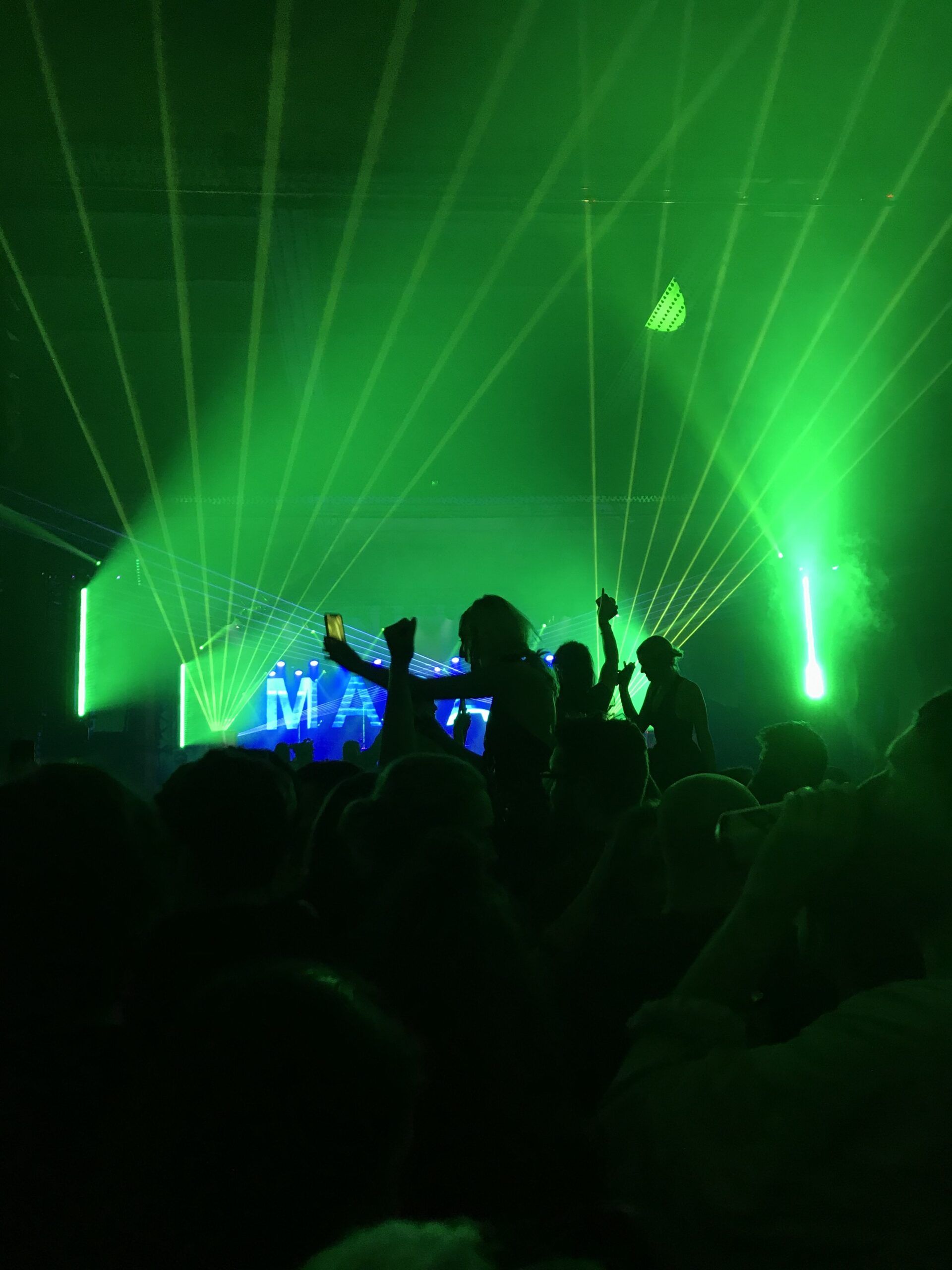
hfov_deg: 49.7
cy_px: 635
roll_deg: +2.7
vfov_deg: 63.4
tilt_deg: +10.7
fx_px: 1027
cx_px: 476
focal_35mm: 28
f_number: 1.8
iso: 40
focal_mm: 3.99
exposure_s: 1/17
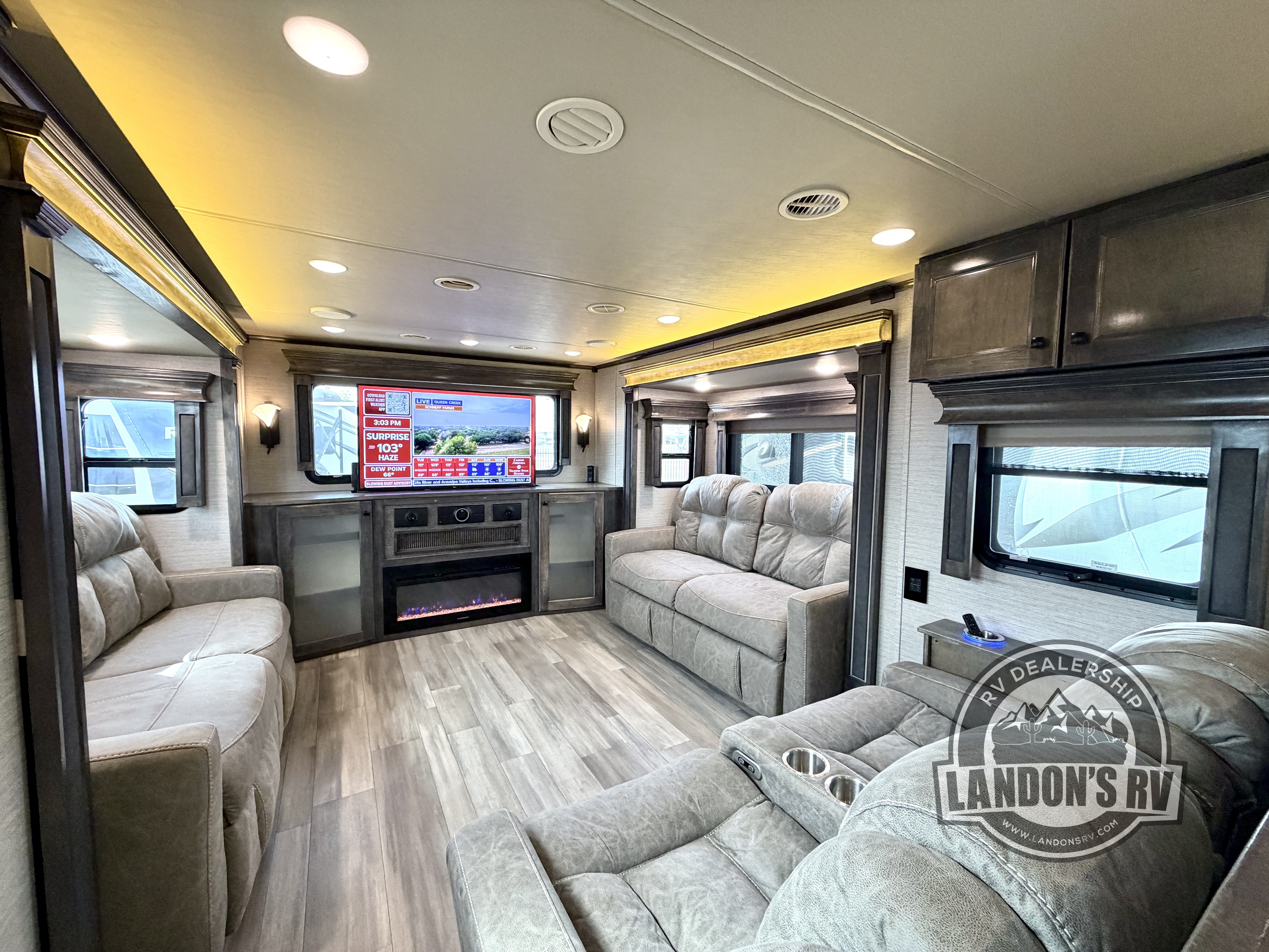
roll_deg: -0.5
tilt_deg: -4.3
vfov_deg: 85.7
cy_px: 476
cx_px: 634
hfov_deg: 102.1
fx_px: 513
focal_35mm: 14
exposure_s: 1/60
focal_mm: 2.22
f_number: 2.2
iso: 250
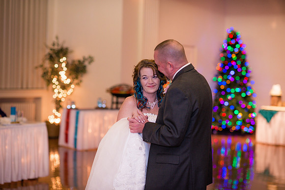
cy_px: 95
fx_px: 673
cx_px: 142
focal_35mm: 85
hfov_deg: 23.9
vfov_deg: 16.1
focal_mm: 85
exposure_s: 1/125
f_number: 2.2
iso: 640
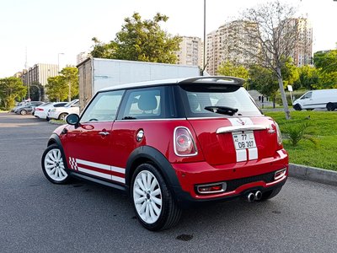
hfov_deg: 55.4
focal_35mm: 33
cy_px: 126
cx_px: 168
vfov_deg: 42.9
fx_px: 321
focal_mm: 6.11
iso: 50
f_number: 1.65
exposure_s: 1/100
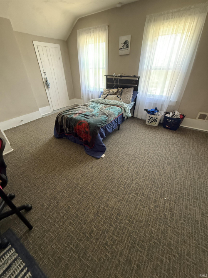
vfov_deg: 102.1
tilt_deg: -32.0
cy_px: 139
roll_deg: -0.8
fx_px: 112
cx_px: 104
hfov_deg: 85.7
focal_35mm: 14
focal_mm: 2.22
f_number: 2.2
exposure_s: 1/60
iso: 640
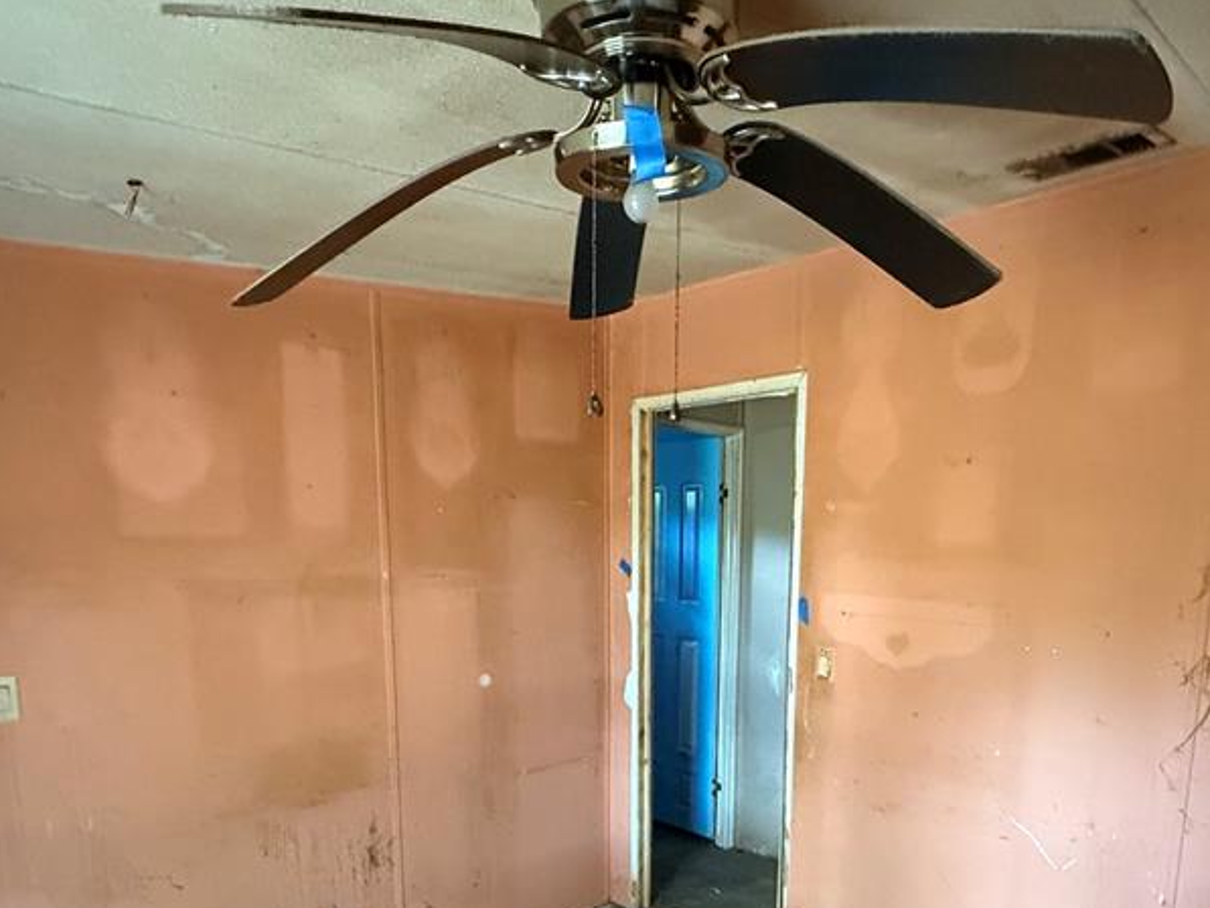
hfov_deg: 71.3
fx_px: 839
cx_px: 675
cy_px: 677
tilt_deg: -8.8
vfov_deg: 54.3
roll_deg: -1.0
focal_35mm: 24
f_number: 2.2
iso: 1000
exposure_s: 1/60
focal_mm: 2.22
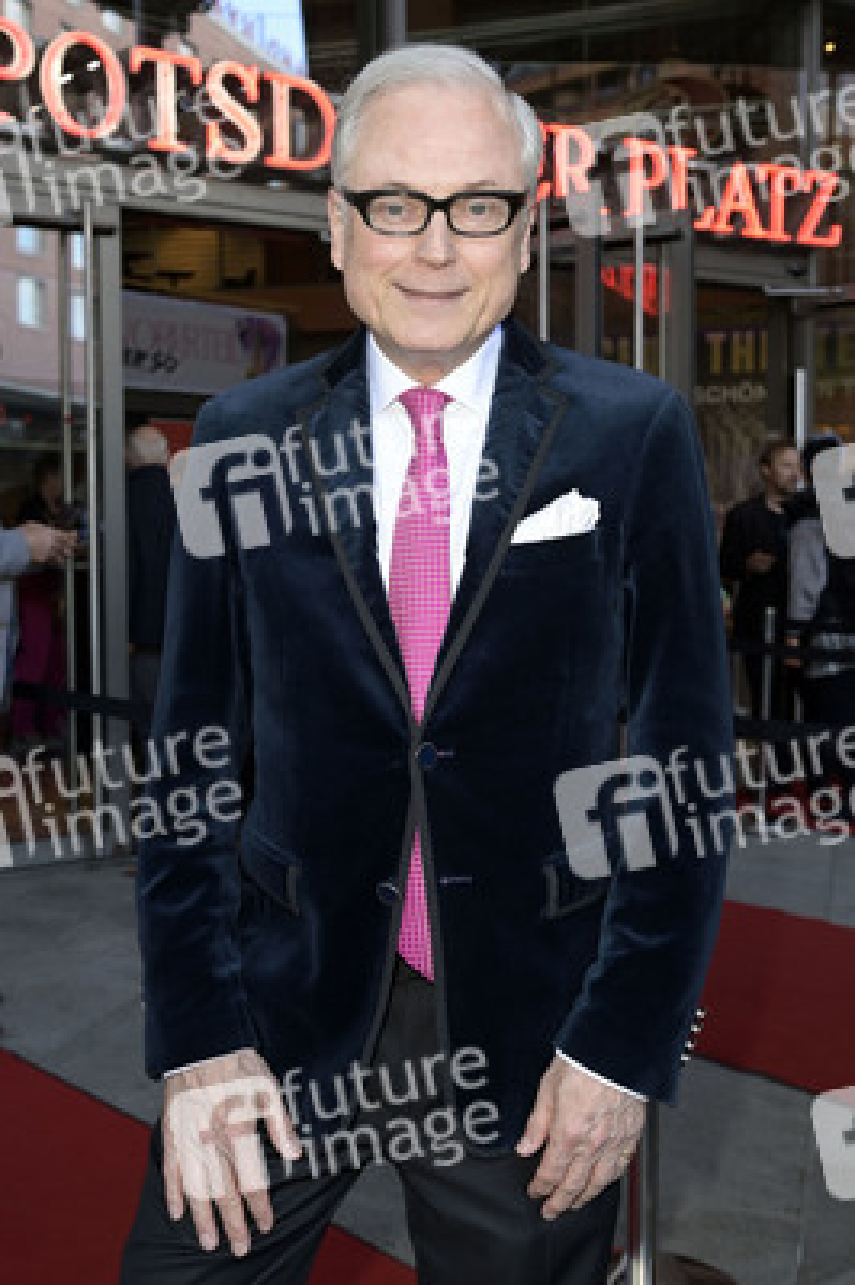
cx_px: 428
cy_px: 642
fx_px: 1499
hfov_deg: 31.8
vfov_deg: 46.4
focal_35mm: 42
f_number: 5.6
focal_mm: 42
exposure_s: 1/80
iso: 500
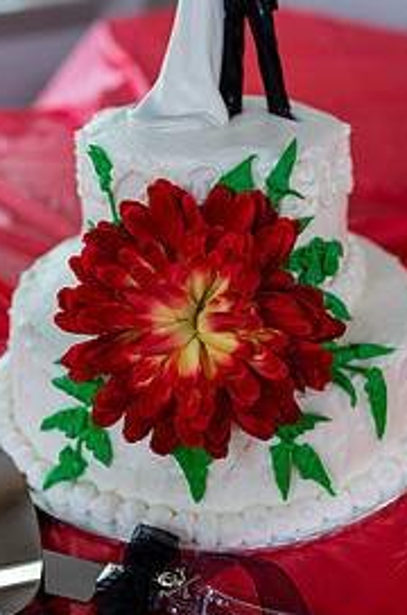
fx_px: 989
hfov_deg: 23.3
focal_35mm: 58
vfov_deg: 34.6
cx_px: 218
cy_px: 310
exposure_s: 1/160
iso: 1250
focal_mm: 35
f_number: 2.8
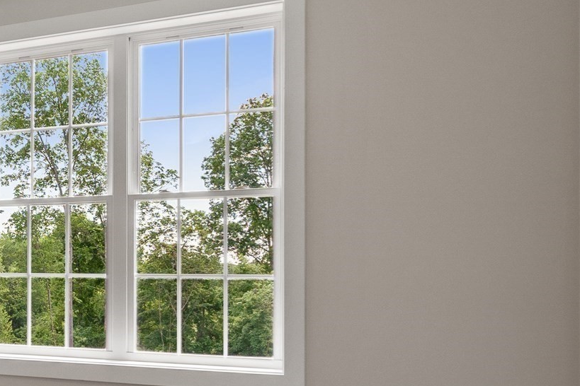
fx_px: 725
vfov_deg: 29.6
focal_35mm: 45
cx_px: 40
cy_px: 262
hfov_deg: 39.9
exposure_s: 1/6
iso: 400
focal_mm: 12
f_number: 8
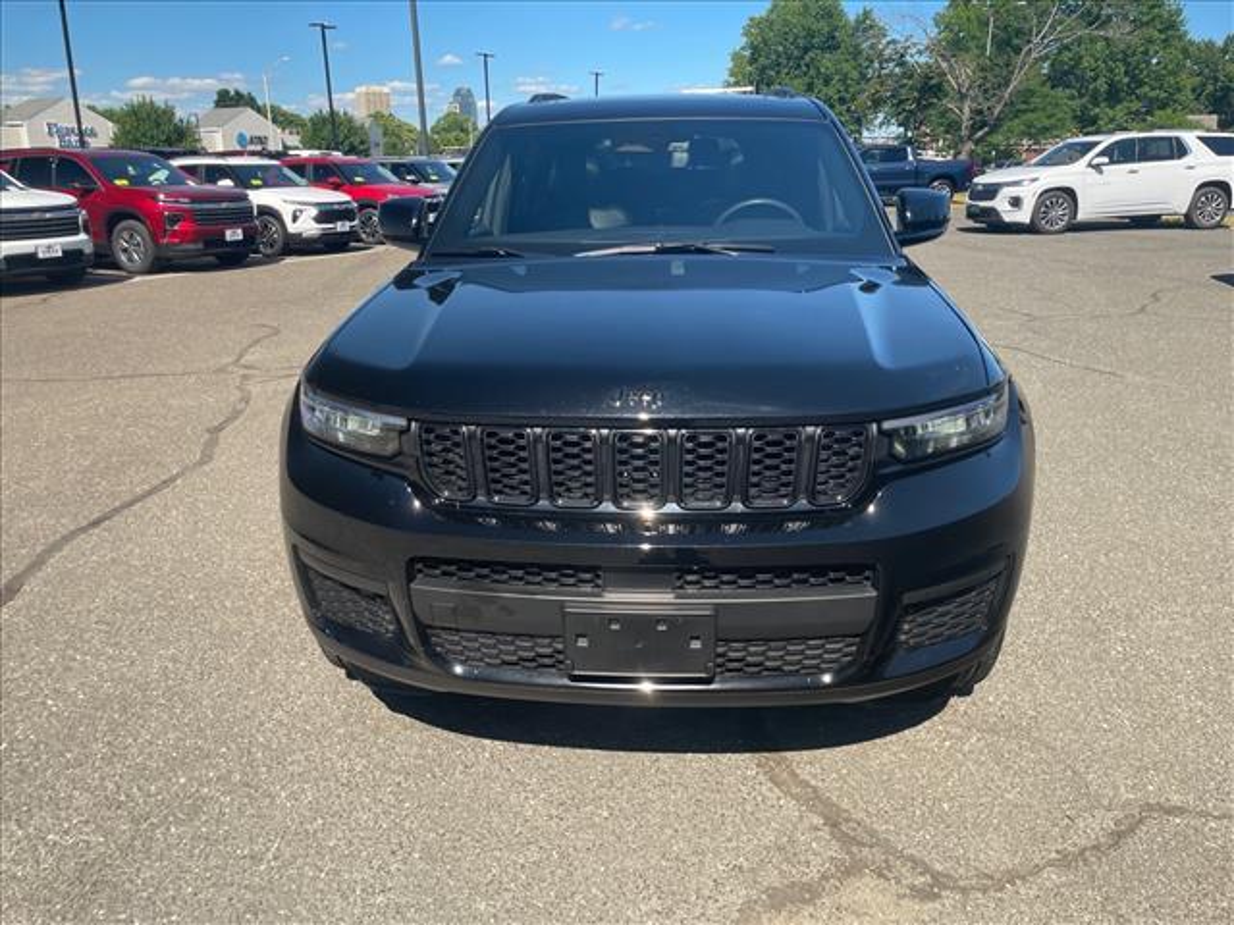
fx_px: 927
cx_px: 617
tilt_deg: -17.0
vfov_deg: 53.1
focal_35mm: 26
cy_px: 462
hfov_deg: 67.3
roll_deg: +1.3
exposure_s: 1/963
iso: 32
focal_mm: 4.2
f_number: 1.6
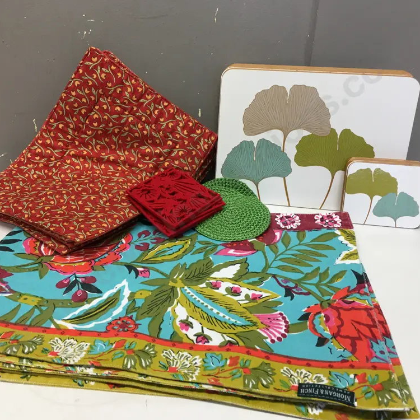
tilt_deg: -24.1
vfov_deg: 47.2
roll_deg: -2.4
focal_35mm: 35
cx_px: 194
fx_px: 480
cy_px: 206
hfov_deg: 47.2
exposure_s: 1/33
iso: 40
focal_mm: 4.15
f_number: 2.2
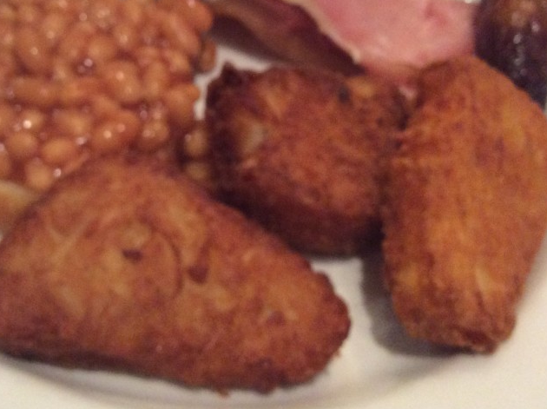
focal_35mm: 52
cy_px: 131
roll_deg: -0.5
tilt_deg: -43.5
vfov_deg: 27.8
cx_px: 198
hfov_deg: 36.6
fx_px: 821
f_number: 2.4
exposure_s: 1/17
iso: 320
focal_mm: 3.3
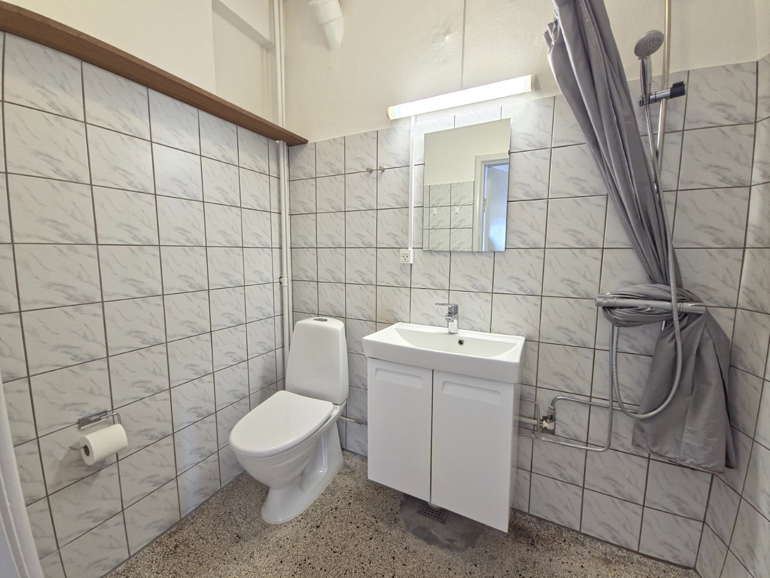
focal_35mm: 13
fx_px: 289
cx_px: 385
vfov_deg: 89.9
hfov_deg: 106.2
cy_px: 289
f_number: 2.2
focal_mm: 2.2
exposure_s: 1/50
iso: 400
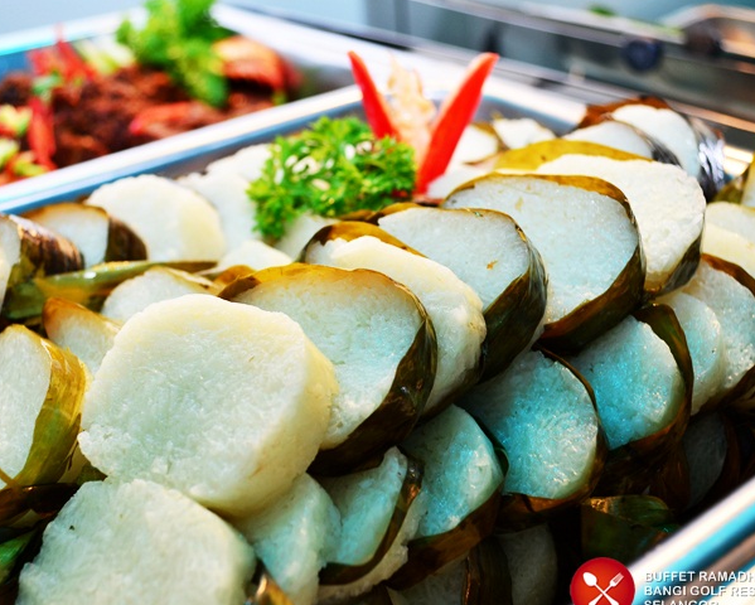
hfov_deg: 41.1
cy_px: 314
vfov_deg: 33.5
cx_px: 344
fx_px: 1006
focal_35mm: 45
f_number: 4.5
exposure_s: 1/40
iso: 200
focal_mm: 24
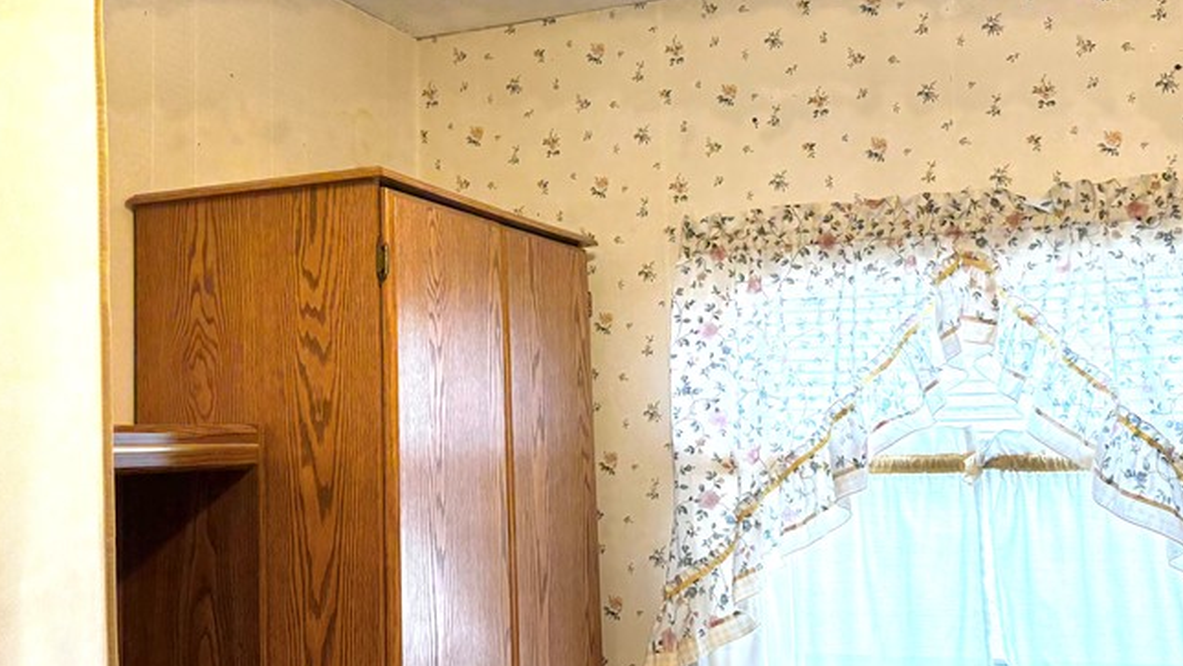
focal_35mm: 45
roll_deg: +1.8
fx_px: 1412
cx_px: 519
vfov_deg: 26.5
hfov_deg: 45.4
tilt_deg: +8.3
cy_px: 275
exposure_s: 1/151
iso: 125
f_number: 1.6
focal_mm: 5.96
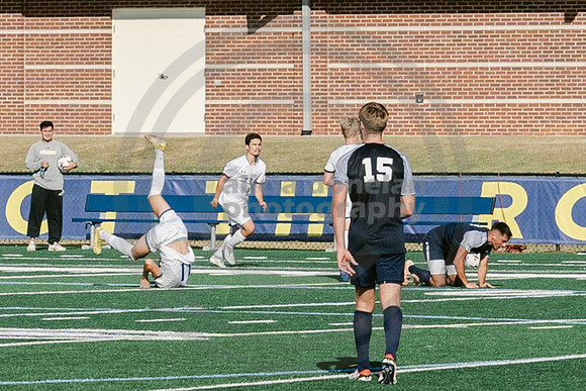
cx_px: 260
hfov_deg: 4.9
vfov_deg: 3.2
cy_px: 234
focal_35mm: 425
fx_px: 6914
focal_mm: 70
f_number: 5.6
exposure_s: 1/4000
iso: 640
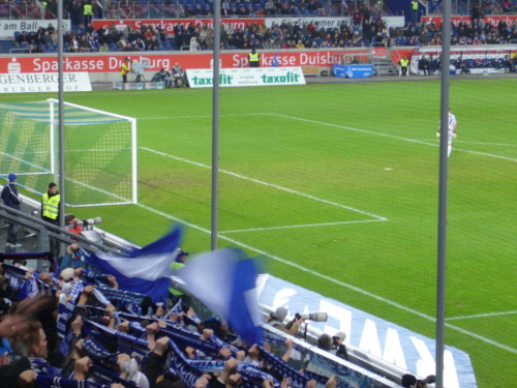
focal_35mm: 105
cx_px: 258
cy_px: 194
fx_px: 1568
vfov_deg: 14.1
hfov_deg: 18.7
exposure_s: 1/15
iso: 125
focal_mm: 17.4
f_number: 5
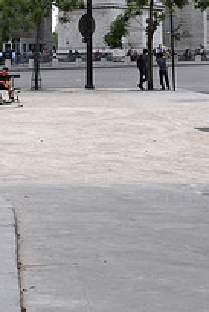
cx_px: 169
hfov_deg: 12.1
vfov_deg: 17.0
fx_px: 982
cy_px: -94
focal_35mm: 113
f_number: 7.1
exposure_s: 1/125
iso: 64
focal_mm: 40
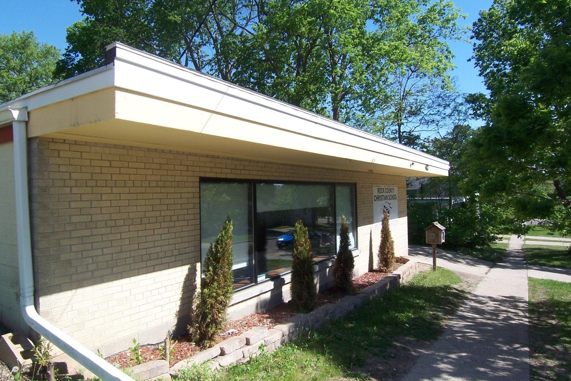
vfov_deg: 53.1
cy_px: 191
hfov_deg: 73.7
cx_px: 286
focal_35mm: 24
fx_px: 381
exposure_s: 1/200
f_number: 5.6
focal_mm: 3.8
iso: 64
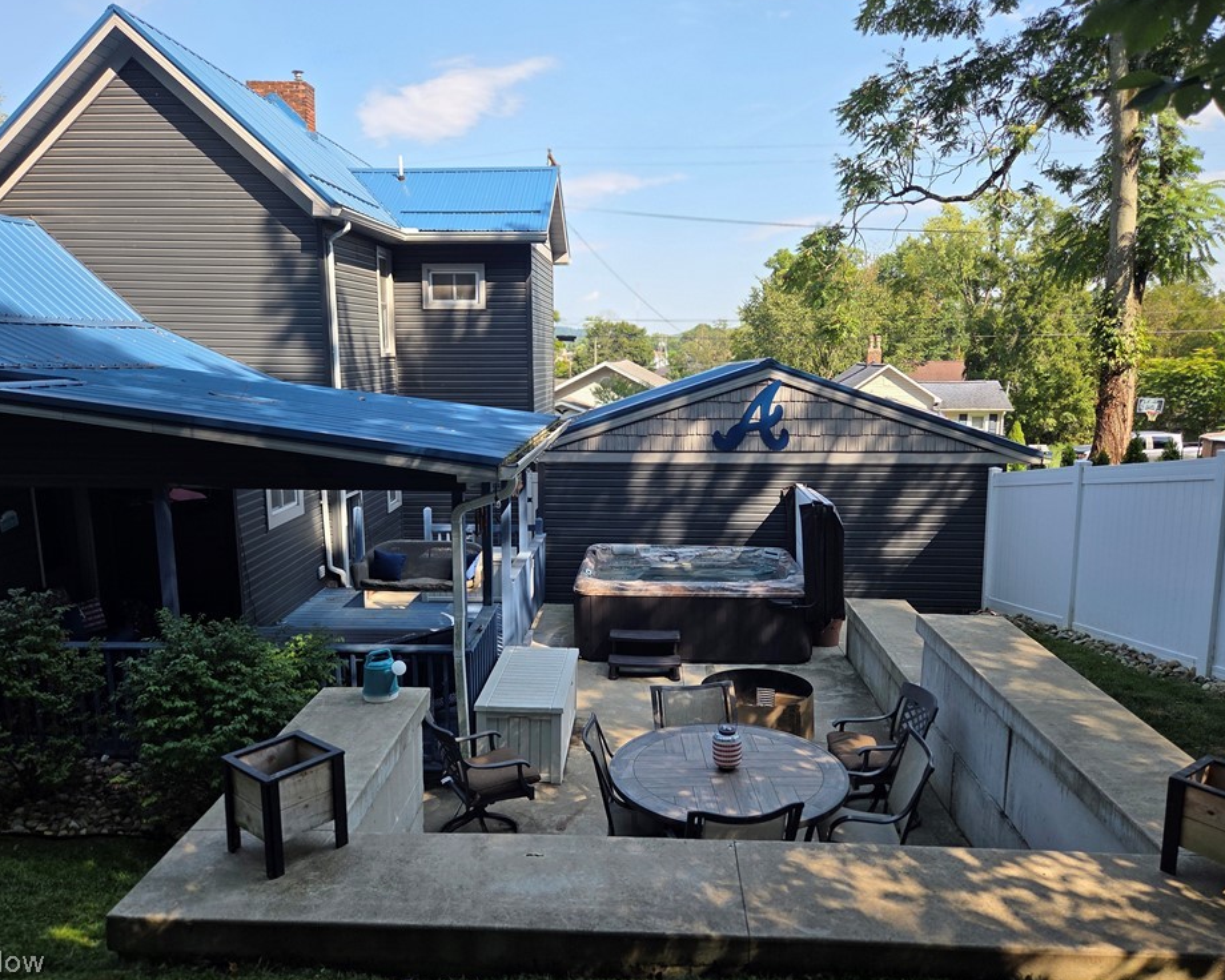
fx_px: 906
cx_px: 589
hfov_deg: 68.1
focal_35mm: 25
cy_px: 473
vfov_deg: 56.8
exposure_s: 1/1983
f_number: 1.8
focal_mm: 5.4
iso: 80
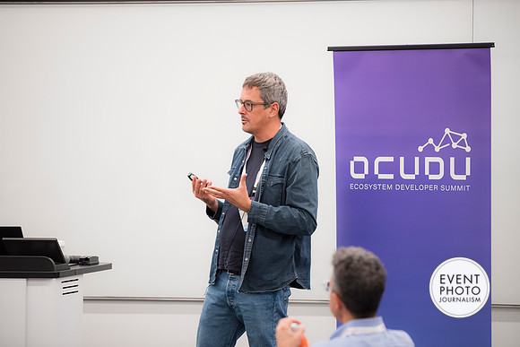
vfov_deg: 7.4
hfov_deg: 11.1
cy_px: 174
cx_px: 260
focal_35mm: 185
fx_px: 2673
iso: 800
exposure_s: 1/125
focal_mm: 185
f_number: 2.8
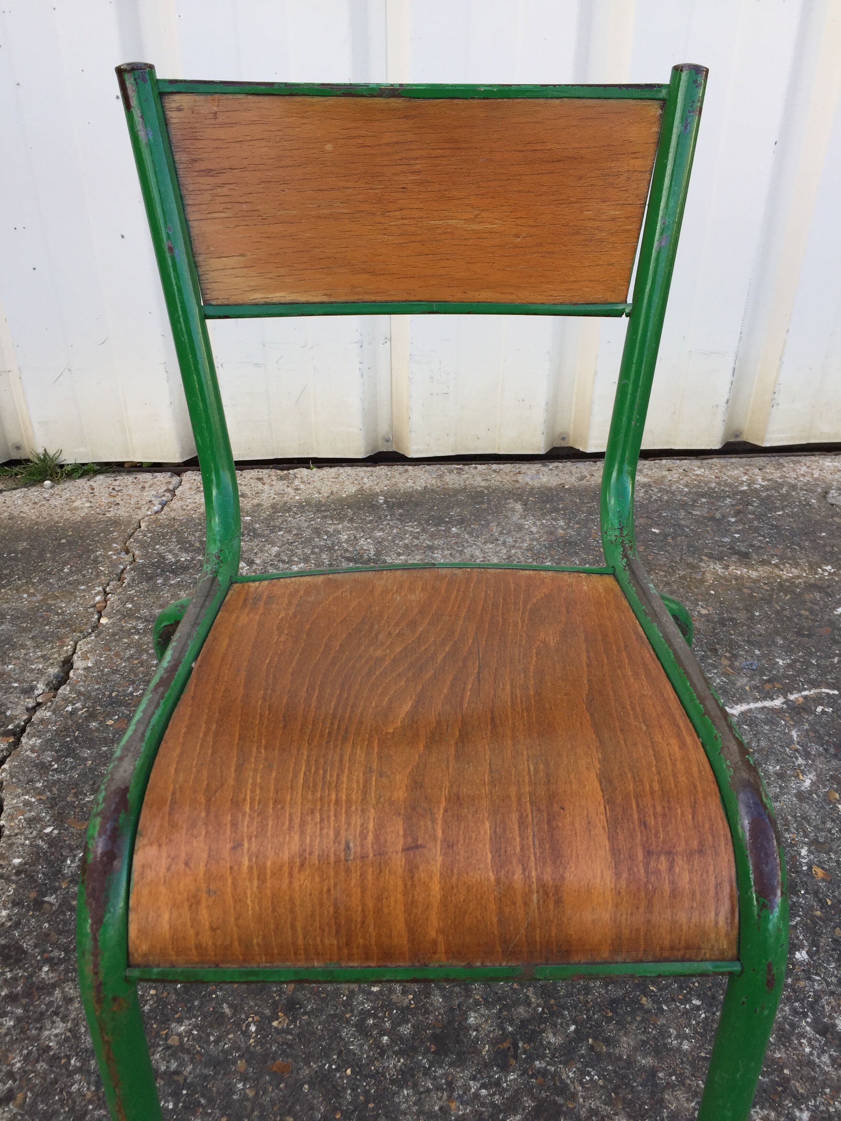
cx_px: 420
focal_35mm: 29
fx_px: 939
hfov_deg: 48.2
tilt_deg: -29.3
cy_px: 560
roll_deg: -0.5
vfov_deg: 61.7
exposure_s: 1/306
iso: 32
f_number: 2.2
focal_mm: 4.15
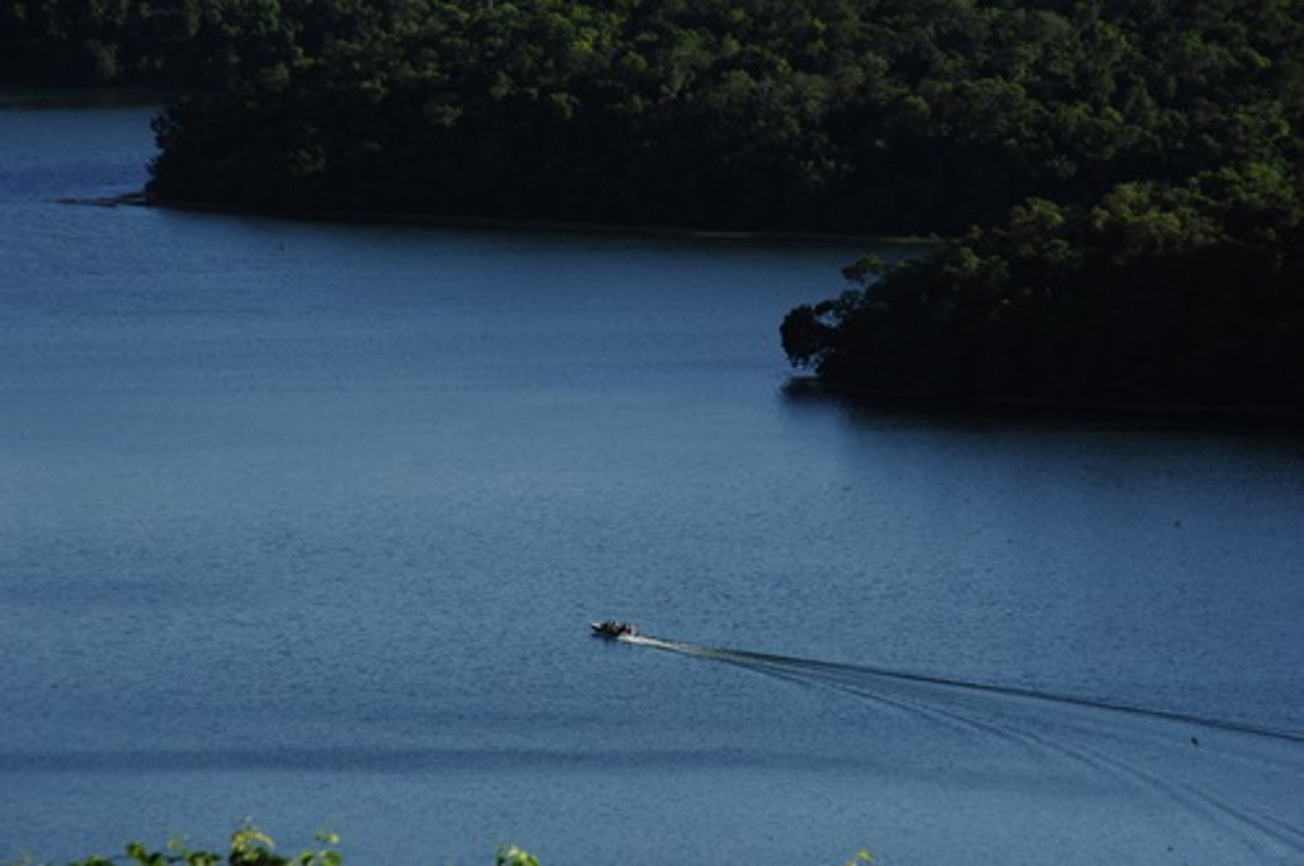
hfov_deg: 9.4
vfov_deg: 6.2
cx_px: 652
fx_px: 7958
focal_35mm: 220
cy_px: 433
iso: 400
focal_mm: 220
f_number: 18
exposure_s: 1/200
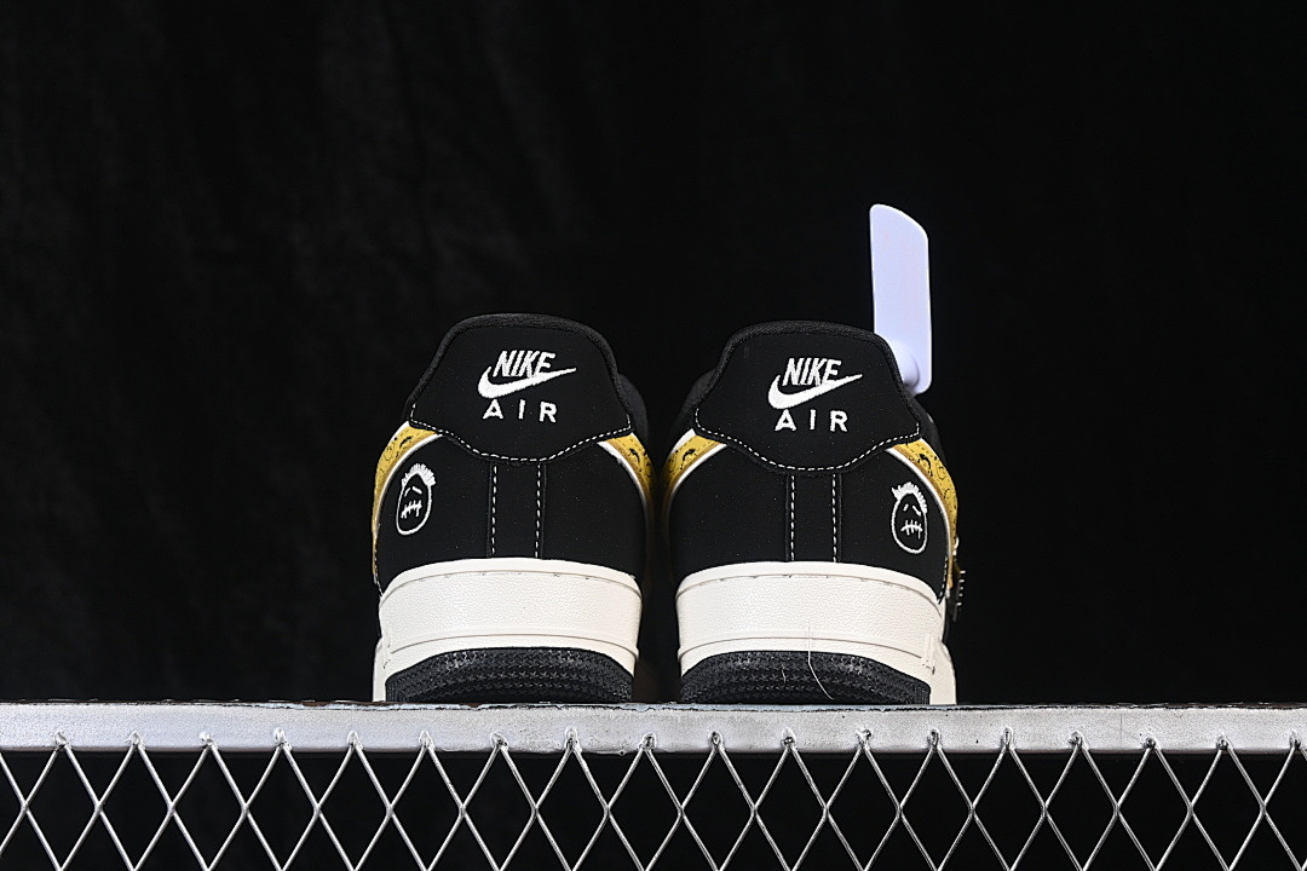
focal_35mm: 75
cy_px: 436
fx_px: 2723
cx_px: 654
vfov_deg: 18.2
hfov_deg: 27.0
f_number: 6.3
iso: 160
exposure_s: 1/60
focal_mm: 50
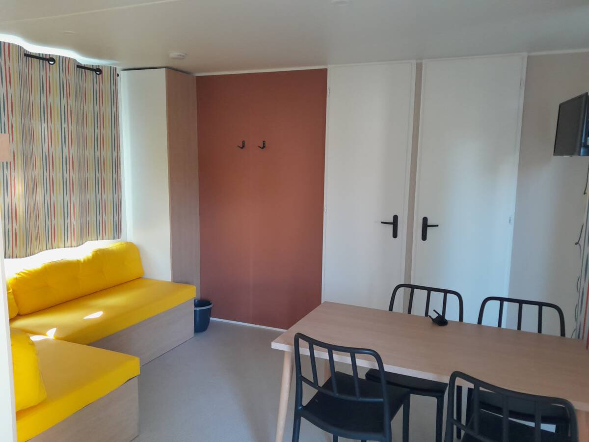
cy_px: 221
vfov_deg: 53.1
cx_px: 294
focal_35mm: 26
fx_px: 442
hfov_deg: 67.3
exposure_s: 1/60
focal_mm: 4
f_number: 1.8
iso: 200
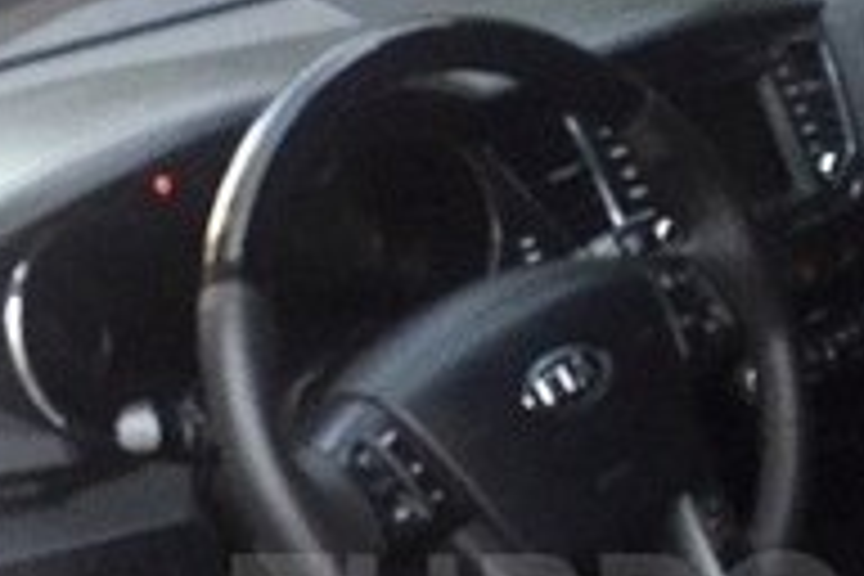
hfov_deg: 25.5
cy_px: 621
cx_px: 693
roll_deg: -1.3
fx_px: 1872
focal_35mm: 78
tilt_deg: -26.2
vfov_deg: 17.0
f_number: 2.2
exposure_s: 1/17
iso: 320
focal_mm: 4.15
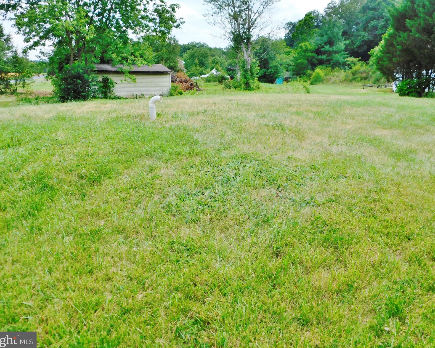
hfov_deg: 43.8
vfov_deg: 35.7
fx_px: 541
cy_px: 175
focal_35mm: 42
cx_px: 213
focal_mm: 7.1
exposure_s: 1/640
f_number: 3.6
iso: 125
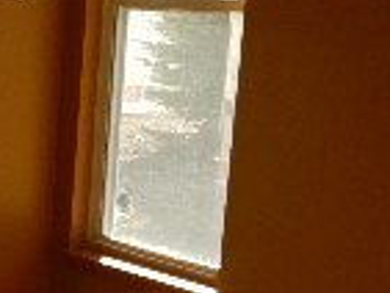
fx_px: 1229
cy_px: 340
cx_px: -296
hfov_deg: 15.6
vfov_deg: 13.3
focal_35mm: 109
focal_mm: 4.3
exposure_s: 1/320
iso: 125
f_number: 2.8
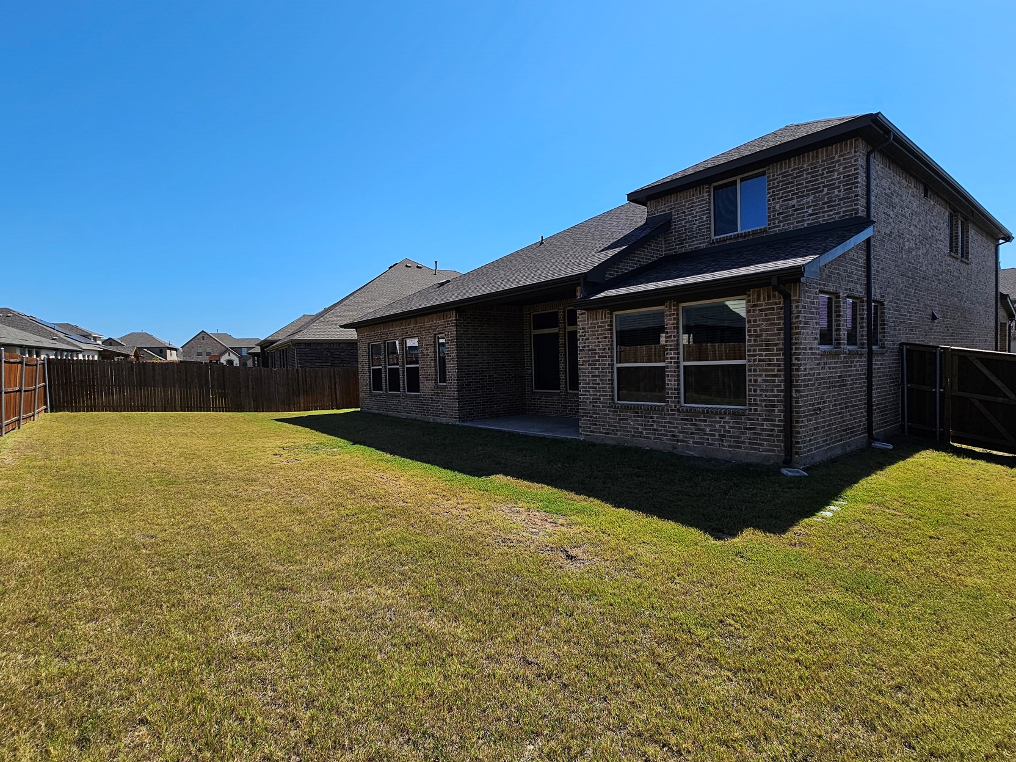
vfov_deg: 78.1
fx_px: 470
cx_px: 477
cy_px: 389
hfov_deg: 94.4
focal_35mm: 16
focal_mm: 2.2
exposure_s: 1/2423
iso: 50
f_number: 2.2
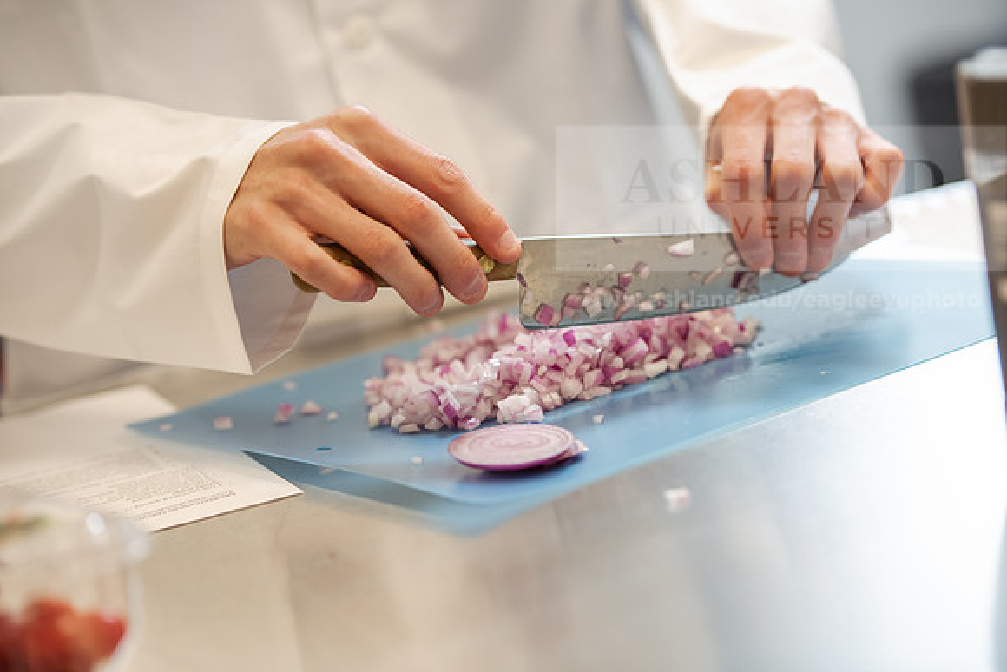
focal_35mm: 116
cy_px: 336
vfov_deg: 11.8
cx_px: 504
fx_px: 3245
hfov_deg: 17.6
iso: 640
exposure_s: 1/200
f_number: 3.2
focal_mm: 116
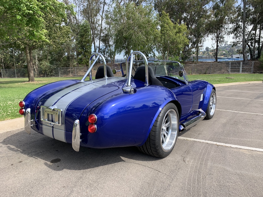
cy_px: 98
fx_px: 198
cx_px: 132
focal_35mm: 26
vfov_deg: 53.1
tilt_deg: -9.7
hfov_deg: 67.3
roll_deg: +1.7
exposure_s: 1/783
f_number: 1.8
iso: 25
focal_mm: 4.25
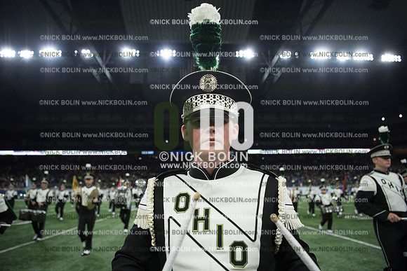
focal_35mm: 24
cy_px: 136
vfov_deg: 53.2
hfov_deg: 73.7
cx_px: 204
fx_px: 271
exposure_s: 1/1250
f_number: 2.8
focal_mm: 24
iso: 1250
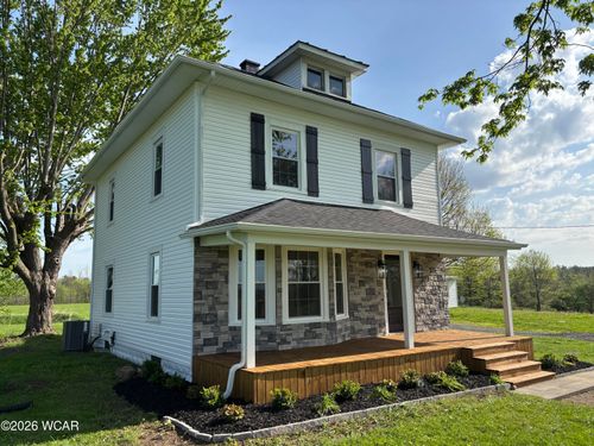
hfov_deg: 67.3
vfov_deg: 53.1
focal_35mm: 26
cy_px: 223
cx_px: 297
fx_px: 446
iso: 50
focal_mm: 5.96
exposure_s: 1/2451
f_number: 1.6
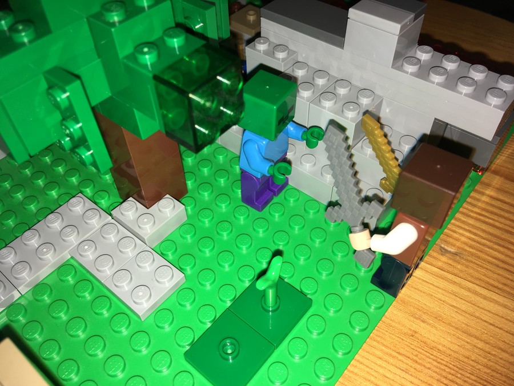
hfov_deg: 61.7
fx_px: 431
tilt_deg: -49.5
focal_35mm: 29
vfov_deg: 48.2
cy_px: 193
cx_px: 257
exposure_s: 1/133
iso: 25
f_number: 2.2
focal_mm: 4.15
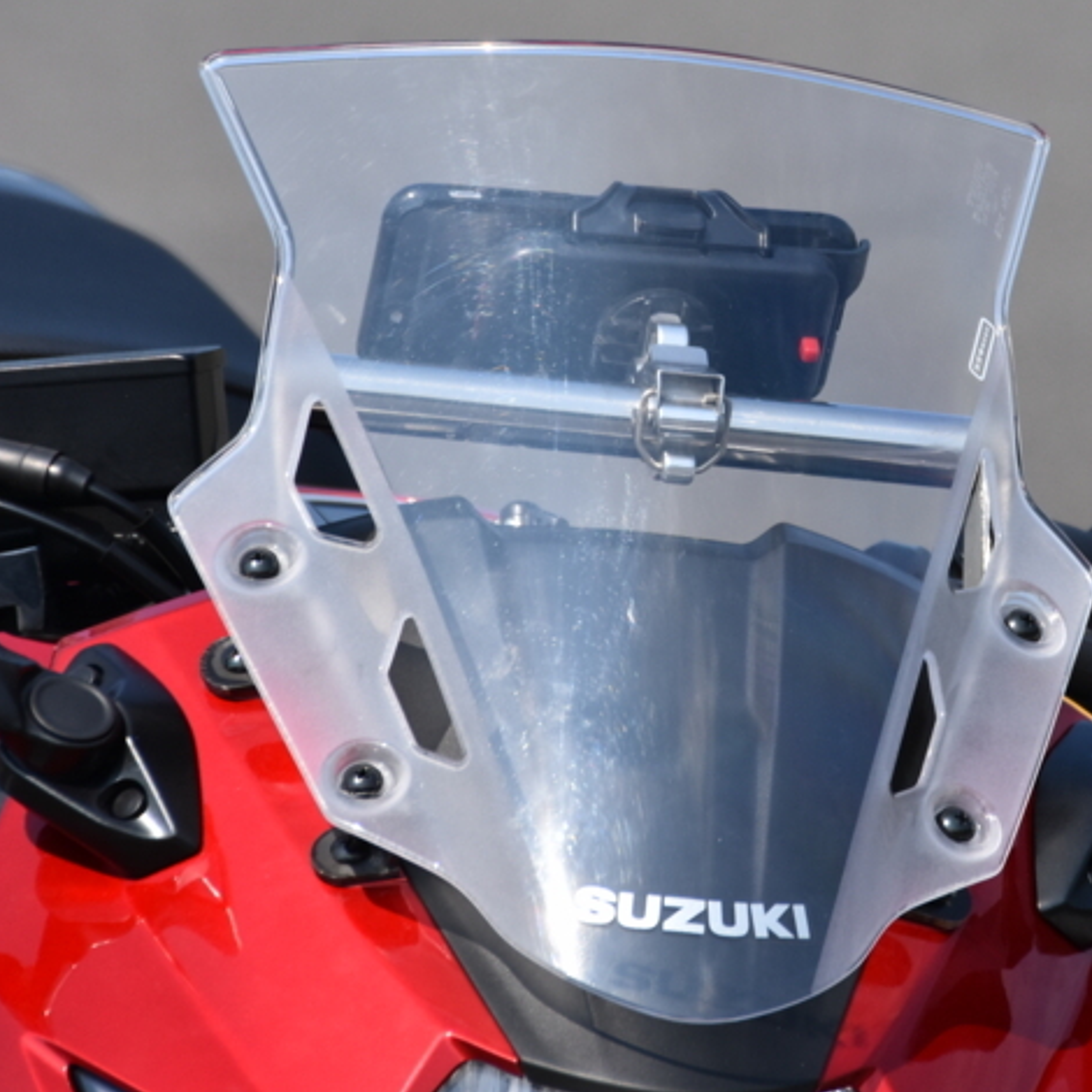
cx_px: 878
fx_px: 18342
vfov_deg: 3.4
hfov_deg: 3.4
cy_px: 340
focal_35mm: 514
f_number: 8
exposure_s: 1/1000
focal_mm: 185
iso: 320
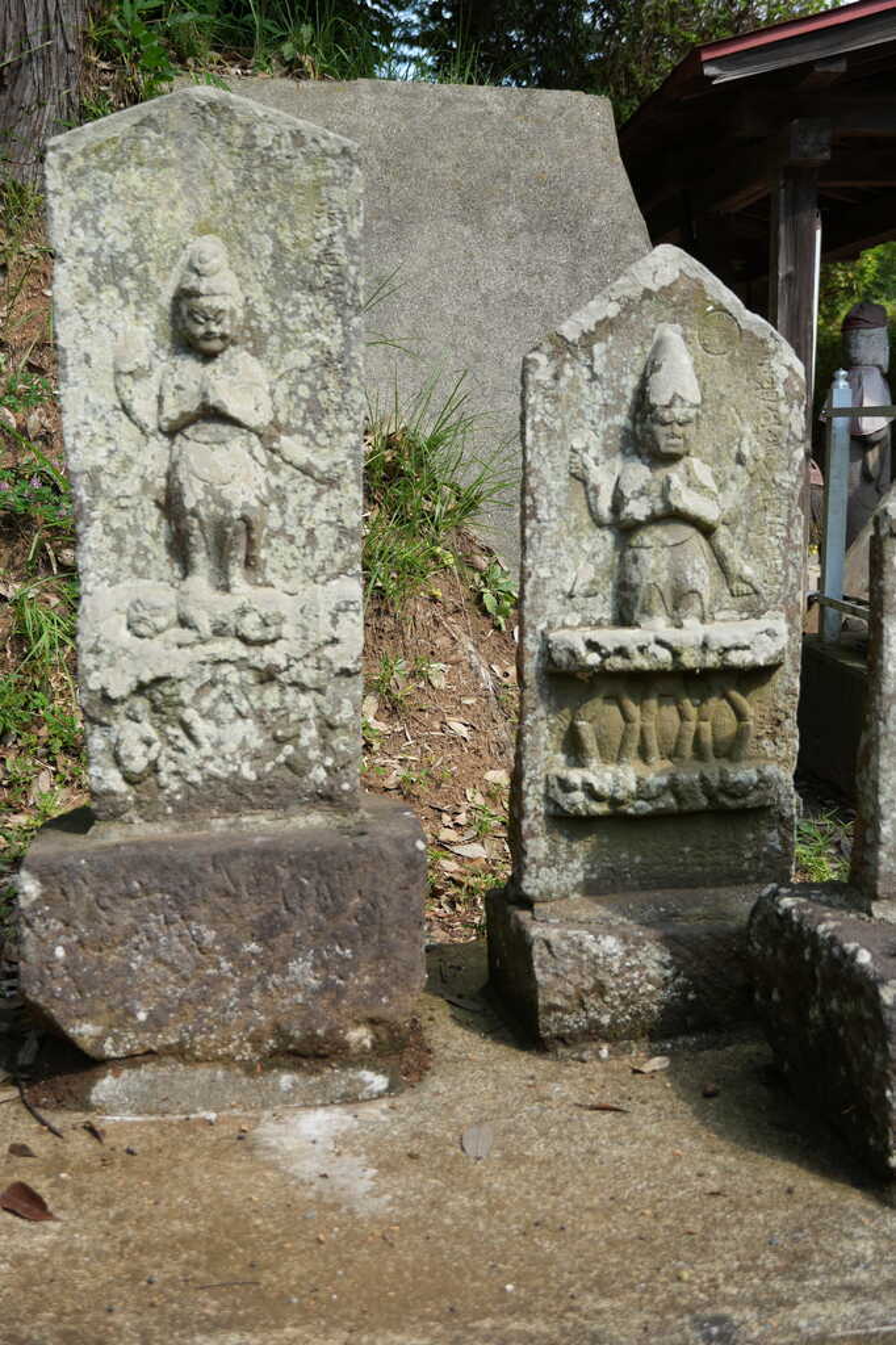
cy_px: 672
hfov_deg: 28.9
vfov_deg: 42.3
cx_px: 448
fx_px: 1737
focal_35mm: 46
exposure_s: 1/160
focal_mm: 31
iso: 100
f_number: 4.5
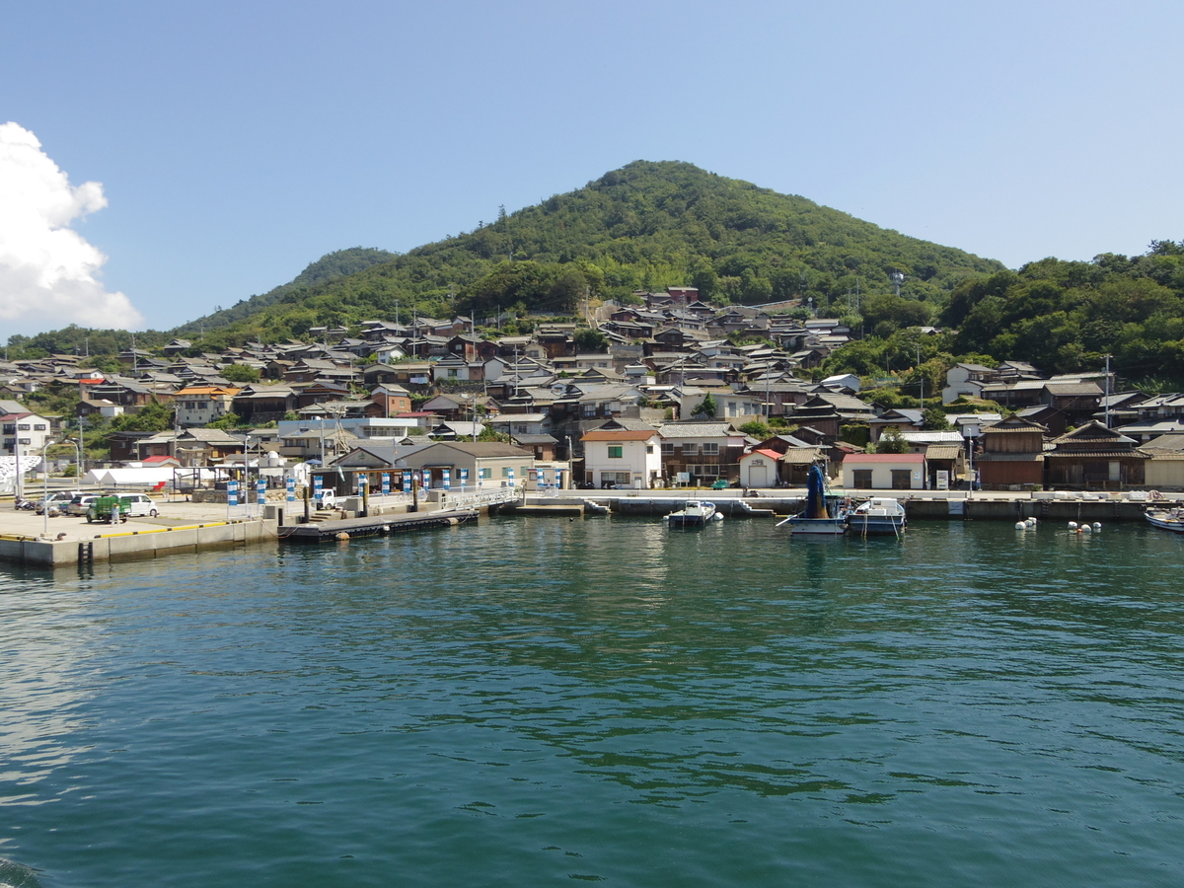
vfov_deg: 51.4
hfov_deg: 65.3
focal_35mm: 27
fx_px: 924
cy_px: 444
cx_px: 592
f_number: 2.8
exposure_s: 1/2000
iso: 125
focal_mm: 5
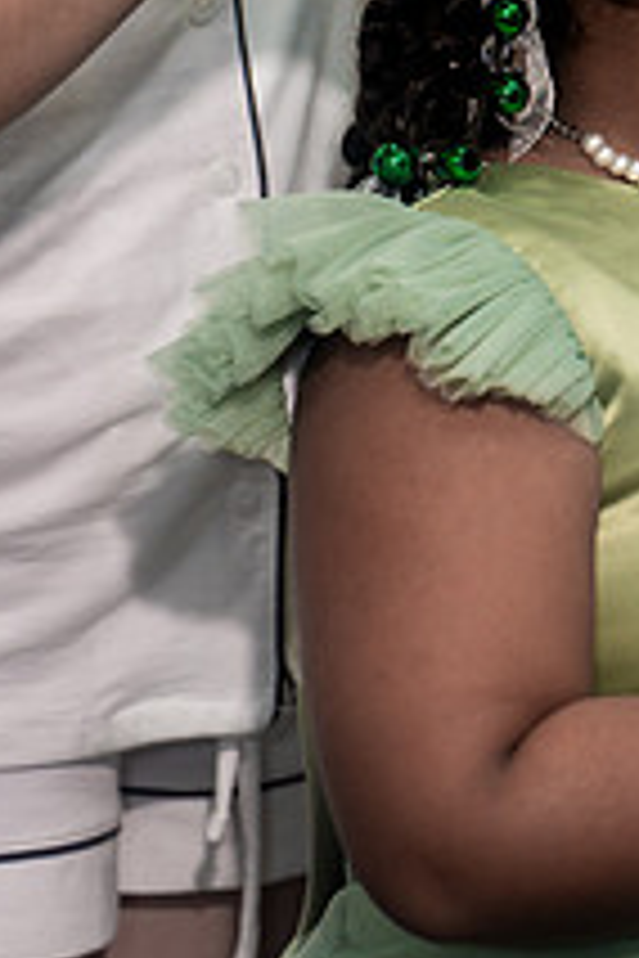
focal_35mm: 266
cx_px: 612
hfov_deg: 5.2
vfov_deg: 7.7
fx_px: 7082
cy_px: 72
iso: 1600
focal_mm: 126
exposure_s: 1/250
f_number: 3.2
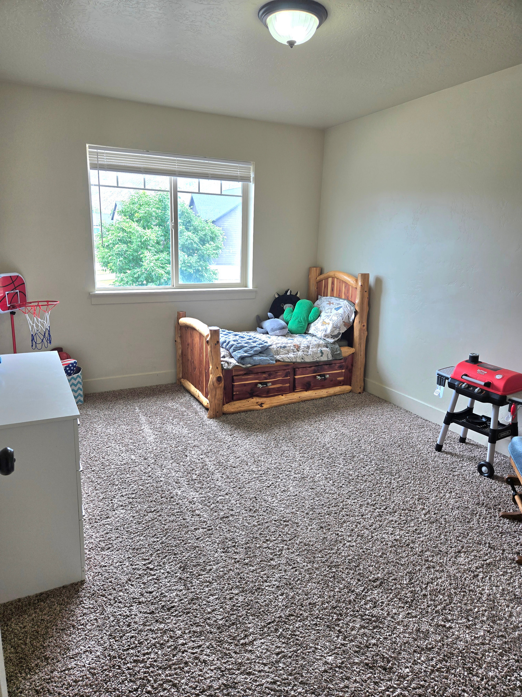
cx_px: 261
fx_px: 462
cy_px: 348
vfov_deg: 73.9
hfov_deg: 58.9
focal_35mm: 23
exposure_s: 1/120
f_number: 1.8
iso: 40
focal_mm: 5.4
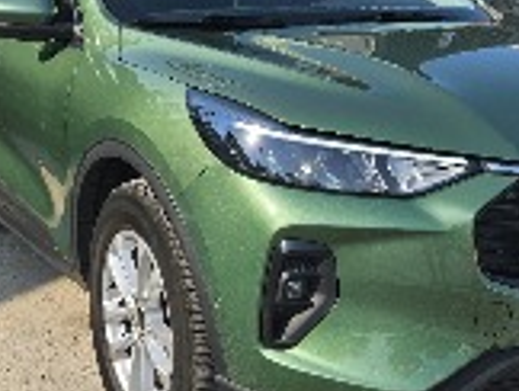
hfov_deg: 32.4
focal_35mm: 59
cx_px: 340
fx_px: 886
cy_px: 83
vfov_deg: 24.5
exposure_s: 1/1347
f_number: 1.8
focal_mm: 5.4
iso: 25
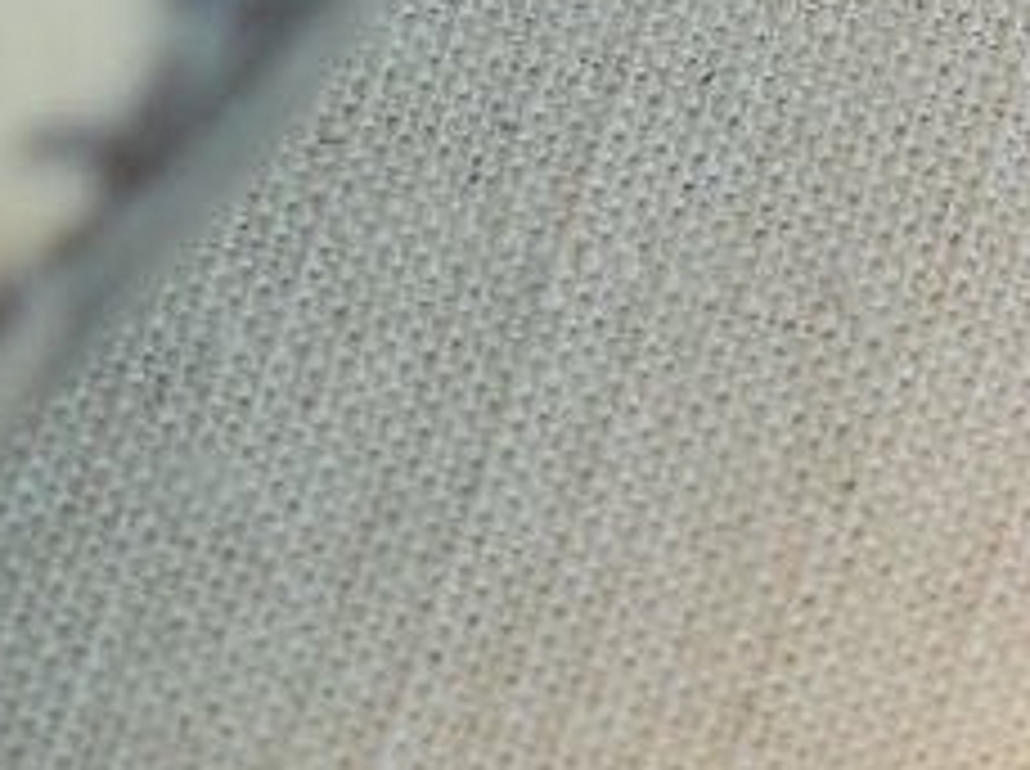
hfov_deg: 6.1
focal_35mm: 315
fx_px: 9358
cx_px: 2226
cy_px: -1193
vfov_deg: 4.6
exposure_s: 1/250
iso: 200
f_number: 4
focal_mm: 30
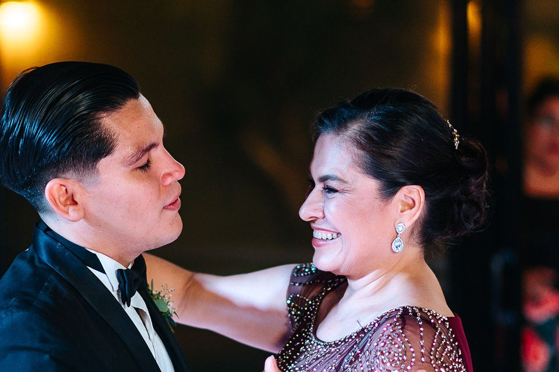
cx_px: 279
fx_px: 2810
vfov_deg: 7.6
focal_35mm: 181
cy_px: 323
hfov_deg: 11.4
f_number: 1.8
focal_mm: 85
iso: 640
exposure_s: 1/160
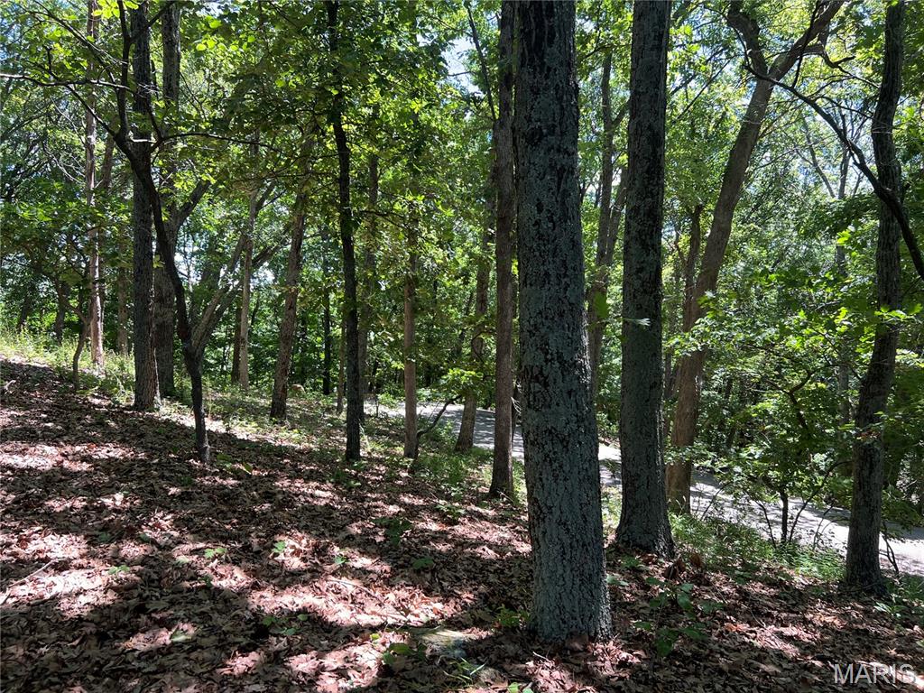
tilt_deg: -4.5
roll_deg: -0.5
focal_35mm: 26
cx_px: 462
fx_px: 694
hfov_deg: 67.3
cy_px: 346
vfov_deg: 53.1
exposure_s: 1/251
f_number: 1.5
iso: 40
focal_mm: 5.7
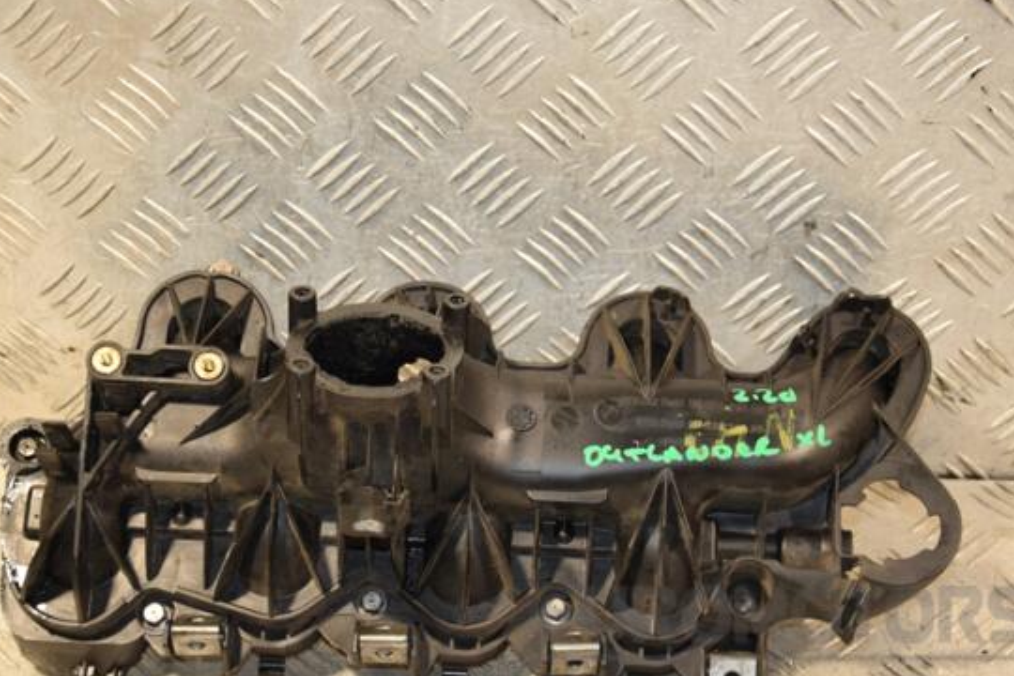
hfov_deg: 25.4
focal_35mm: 80
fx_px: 2253
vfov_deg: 17.1
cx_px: 503
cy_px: 364
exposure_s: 1/100
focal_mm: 48
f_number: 4.8
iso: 800
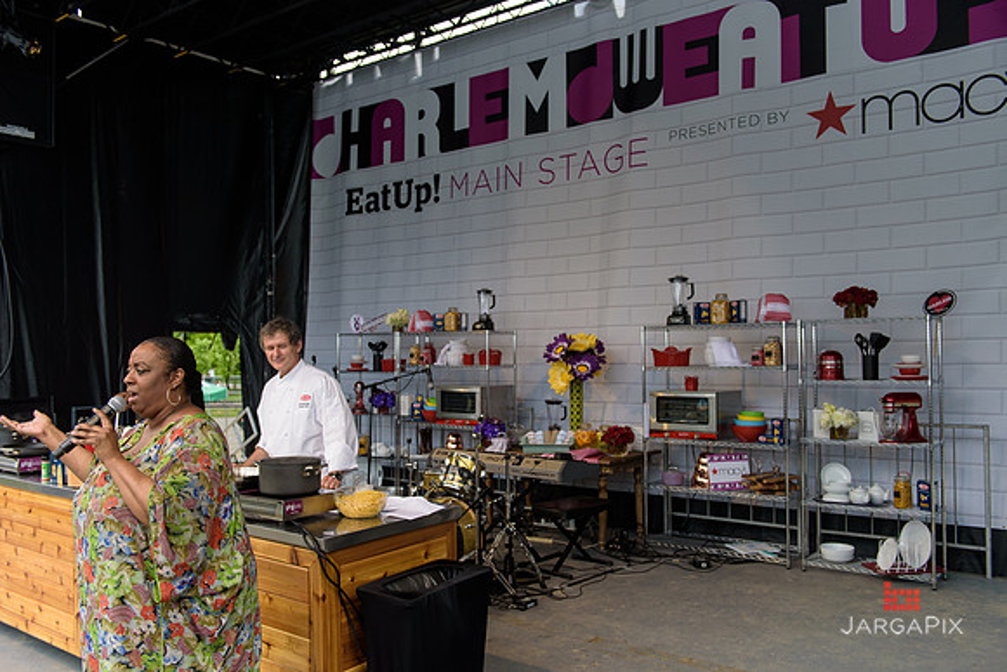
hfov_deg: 60.3
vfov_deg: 42.3
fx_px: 867
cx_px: 504
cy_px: 336
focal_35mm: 31
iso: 250
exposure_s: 1/800
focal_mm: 31
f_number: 3.2
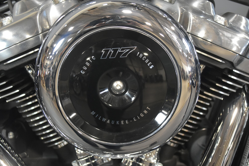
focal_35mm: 44
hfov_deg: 44.9
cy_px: 83
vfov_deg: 30.9
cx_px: 124
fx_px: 301
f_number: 4.5
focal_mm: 29
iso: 1600
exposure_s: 1/25
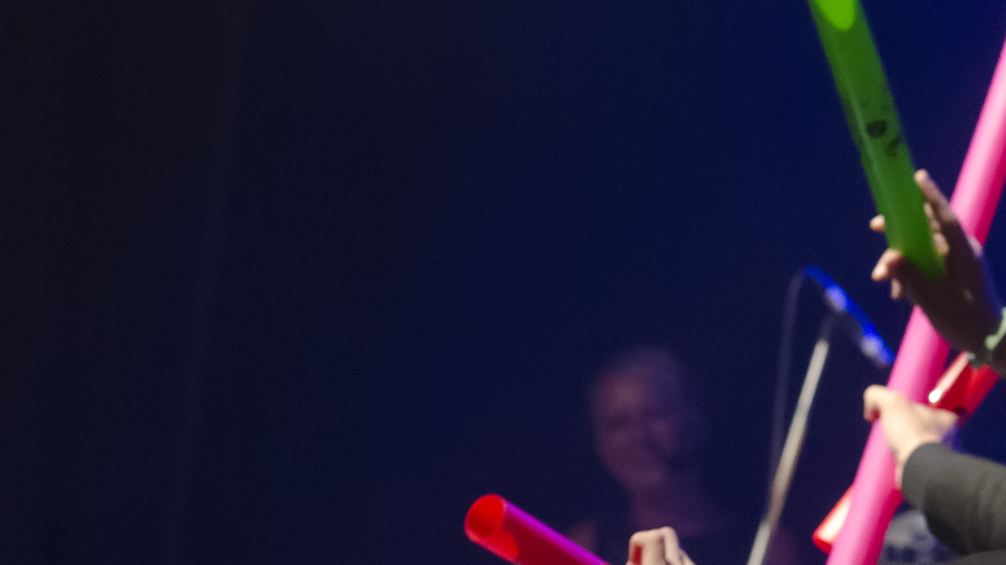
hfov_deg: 5.5
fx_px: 10429
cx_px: 1111
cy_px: 744
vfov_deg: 3.1
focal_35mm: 391
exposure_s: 1/50
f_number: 5.6
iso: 4000
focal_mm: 98
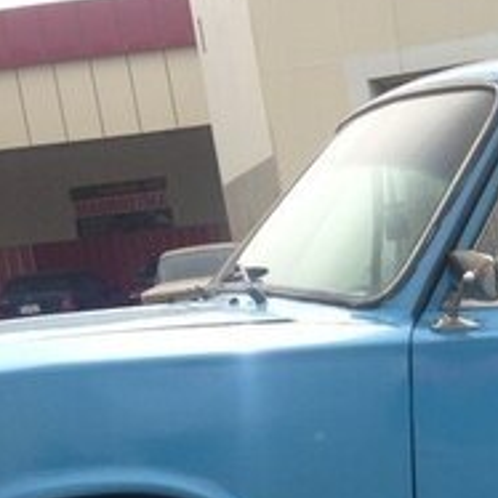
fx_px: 1676
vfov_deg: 16.3
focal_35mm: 103
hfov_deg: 16.1
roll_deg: +6.0
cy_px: 577
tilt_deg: -10.2
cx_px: 618
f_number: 2.4
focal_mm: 4.12
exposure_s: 1/903
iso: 50
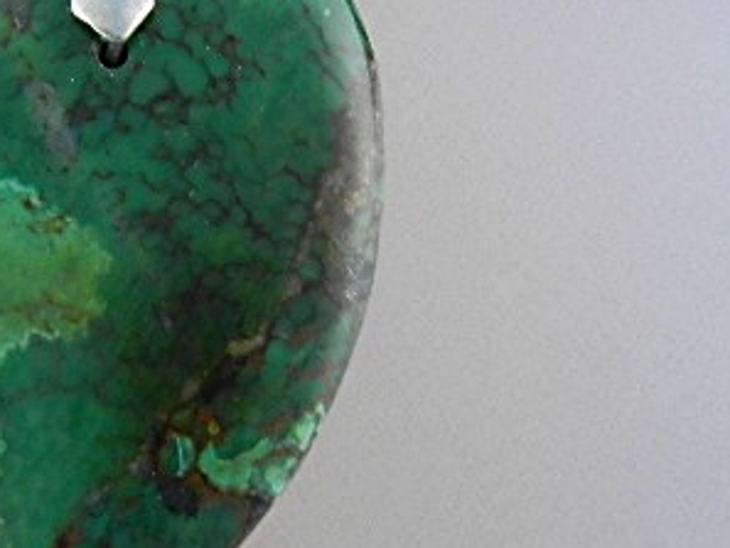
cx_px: 145
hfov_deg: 17.4
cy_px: 182
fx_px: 2363
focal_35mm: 112
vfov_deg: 13.2
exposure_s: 1/2.5
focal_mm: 9.3
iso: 200
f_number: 3.9
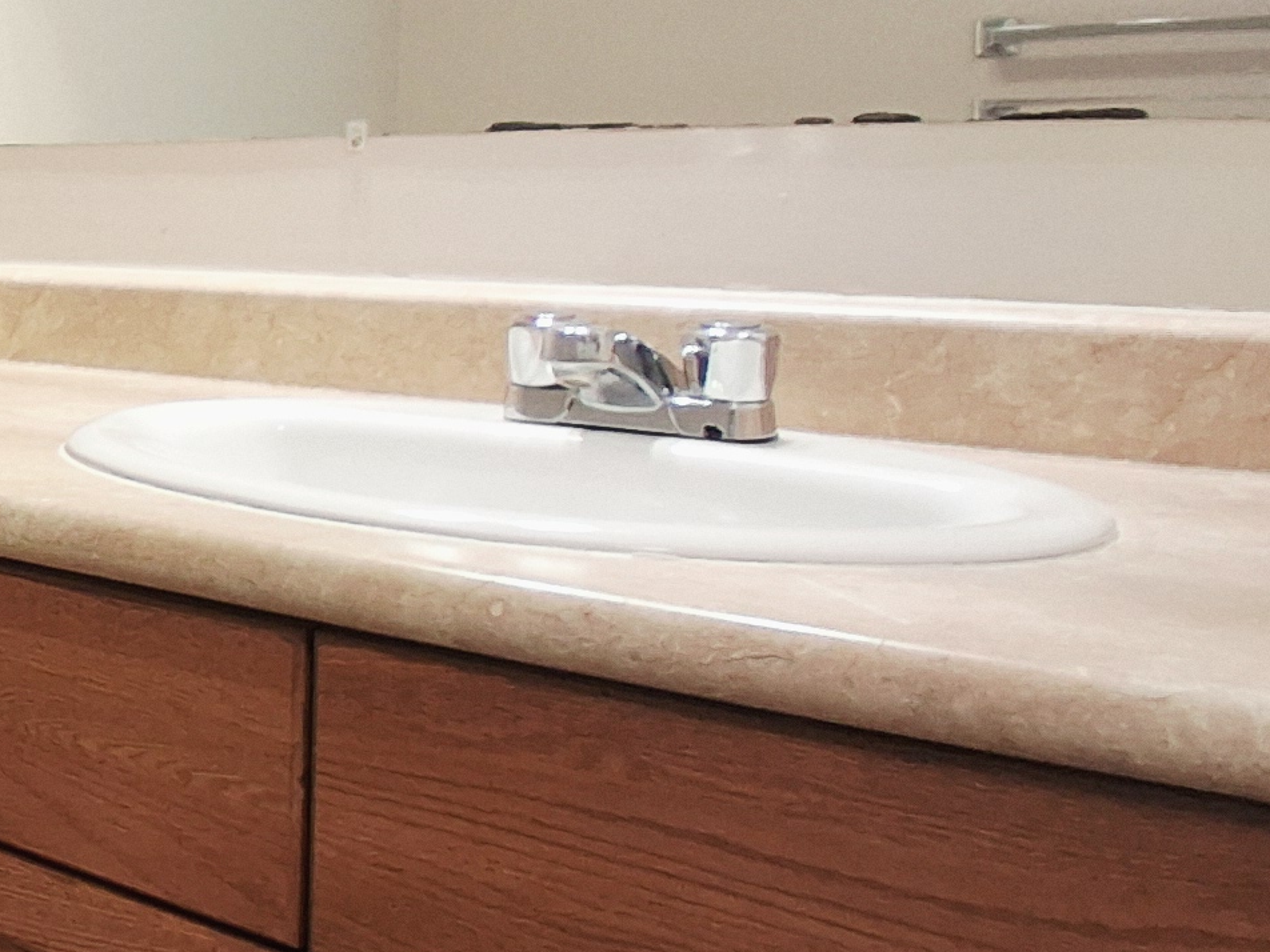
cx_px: -359
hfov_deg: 32.0
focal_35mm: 46
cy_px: 348
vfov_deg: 31.4
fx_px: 1688
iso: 160
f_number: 2.2
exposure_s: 1/40
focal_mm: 1.4
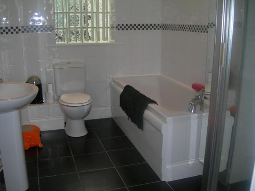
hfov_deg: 49.0
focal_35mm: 38
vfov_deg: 37.7
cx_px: 128
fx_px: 280
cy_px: 96
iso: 50
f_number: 2.8
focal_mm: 7.8
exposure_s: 1/60.1
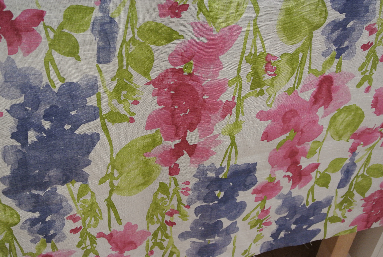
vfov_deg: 29.9
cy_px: 128
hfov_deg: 43.6
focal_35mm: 45
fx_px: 479
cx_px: 192
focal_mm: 16.9
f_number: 4.5
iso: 720
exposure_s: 1/60
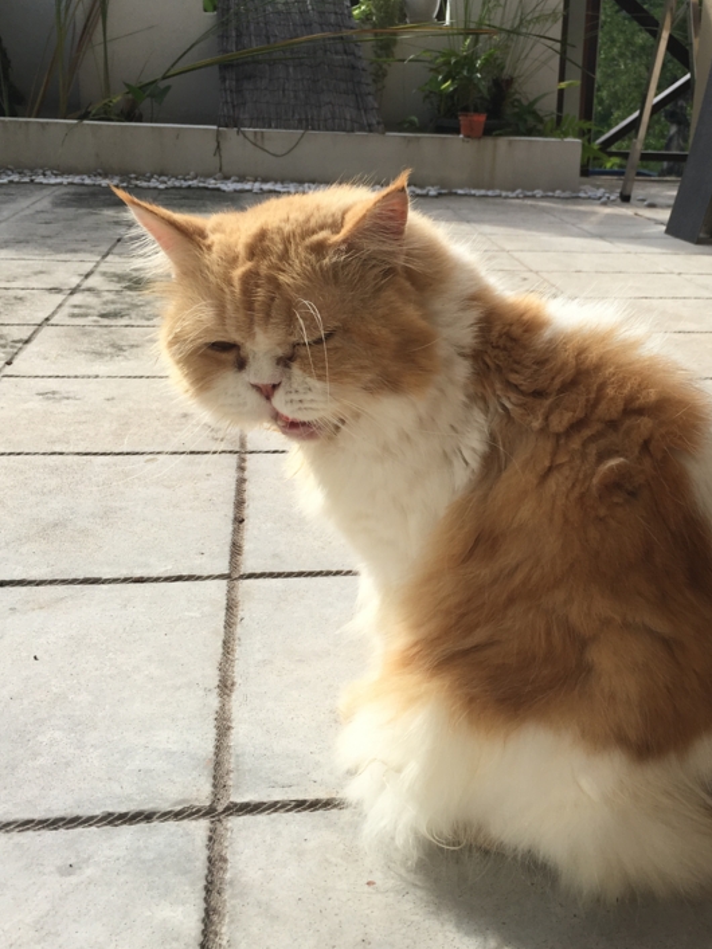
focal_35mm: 42
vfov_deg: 44.8
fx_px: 1152
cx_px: 473
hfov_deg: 34.0
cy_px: 438
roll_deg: -3.7
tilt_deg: -16.4
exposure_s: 1/1083
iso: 25
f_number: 2.2
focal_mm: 4.15
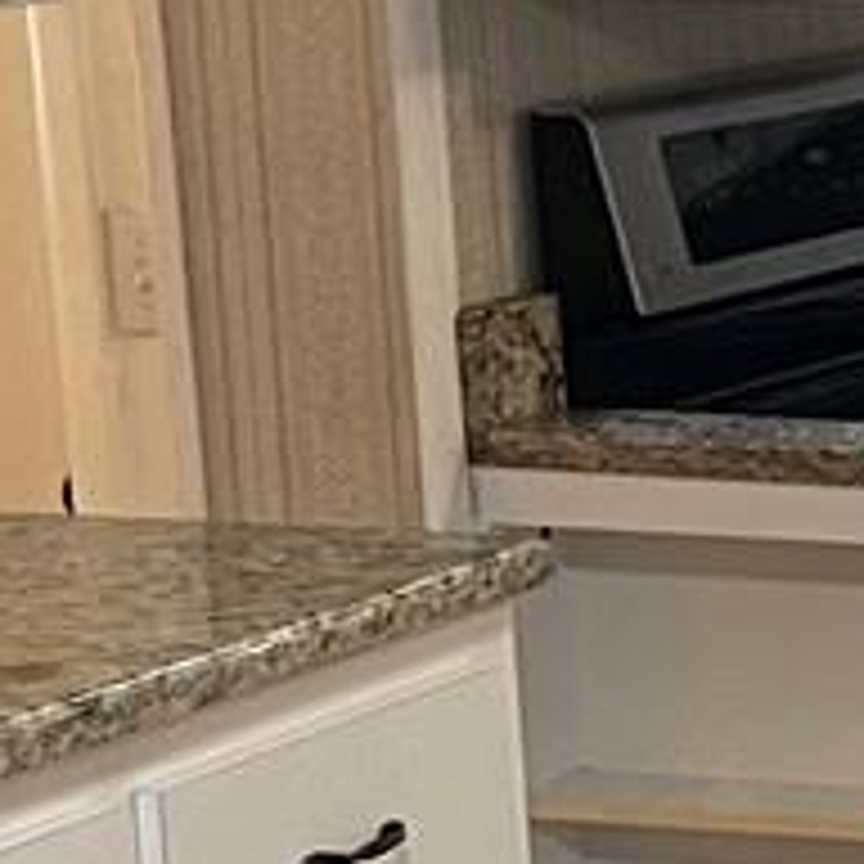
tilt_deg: -13.9
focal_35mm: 184
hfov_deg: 8.4
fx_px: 5196
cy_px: 814
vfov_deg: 9.5
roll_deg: +0.9
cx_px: 2367
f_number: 1.6
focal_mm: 5.1
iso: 250
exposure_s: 1/60
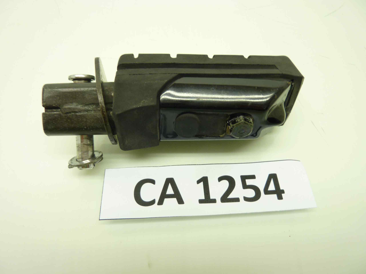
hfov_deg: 69.4
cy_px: 137
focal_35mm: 25
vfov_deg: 54.9
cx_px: 183
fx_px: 264
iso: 80
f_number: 3.3
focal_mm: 4.1
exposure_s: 1/20
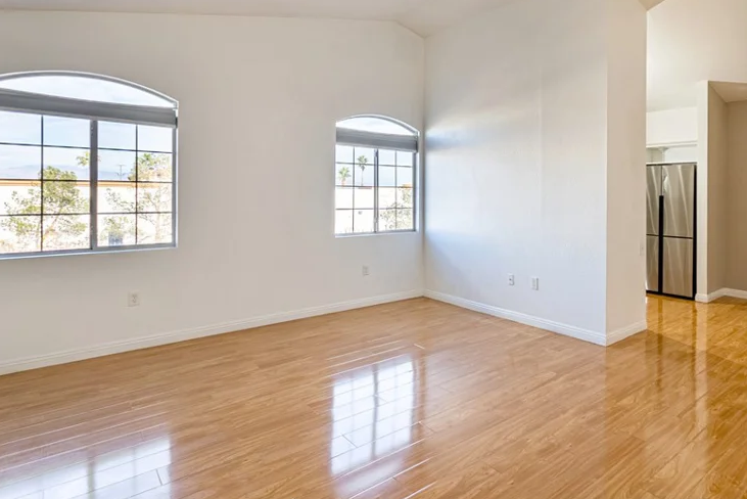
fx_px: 436
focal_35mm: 21
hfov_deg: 79.6
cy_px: 196
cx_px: 470
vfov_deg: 59.0
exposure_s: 1/5000
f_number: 5
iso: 200
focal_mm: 10
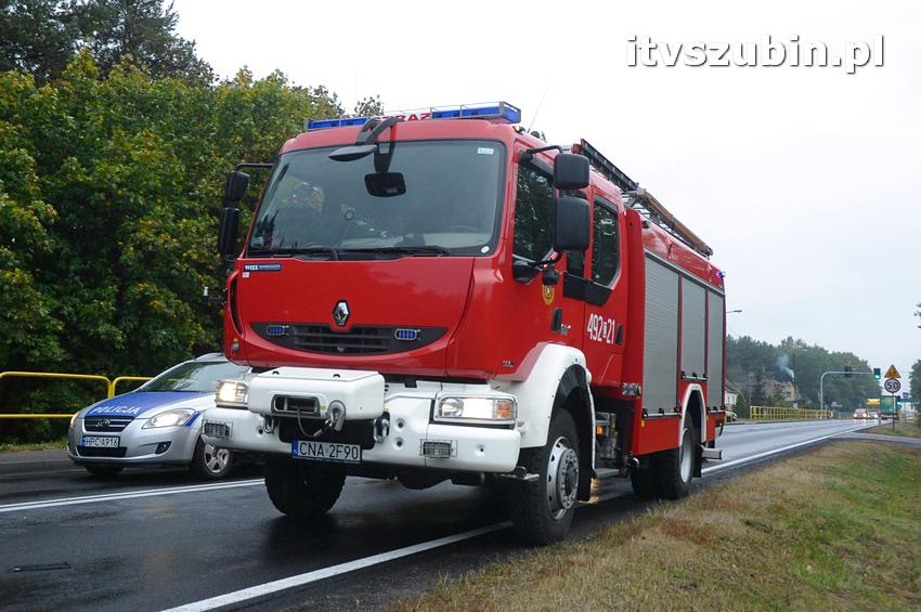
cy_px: 306
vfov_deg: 35.4
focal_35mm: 38
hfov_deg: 51.3
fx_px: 958
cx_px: 460
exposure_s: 1/200
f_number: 7.1
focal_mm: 25
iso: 1000
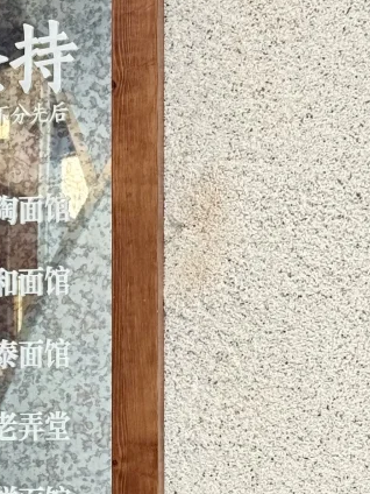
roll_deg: +0.5
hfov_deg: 8.9
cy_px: 416
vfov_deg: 12.1
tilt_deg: +0.3
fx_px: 2323
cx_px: -208
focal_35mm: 163
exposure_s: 1/228
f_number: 1.78
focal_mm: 6.76
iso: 100
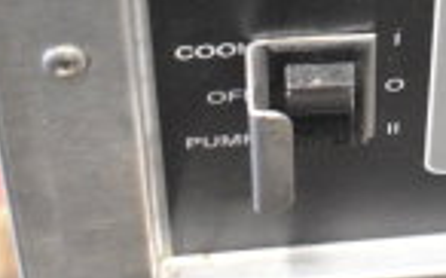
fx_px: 2091
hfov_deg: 11.2
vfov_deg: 7.5
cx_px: 852
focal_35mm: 172
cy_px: -93
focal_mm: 27
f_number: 4
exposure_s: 1/50
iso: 6400
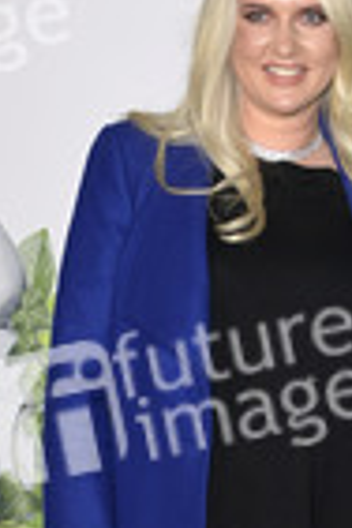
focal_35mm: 136
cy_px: 584
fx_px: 1995
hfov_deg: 10.1
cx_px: 285
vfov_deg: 14.7
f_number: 5.6
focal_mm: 48
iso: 640
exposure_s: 1/250
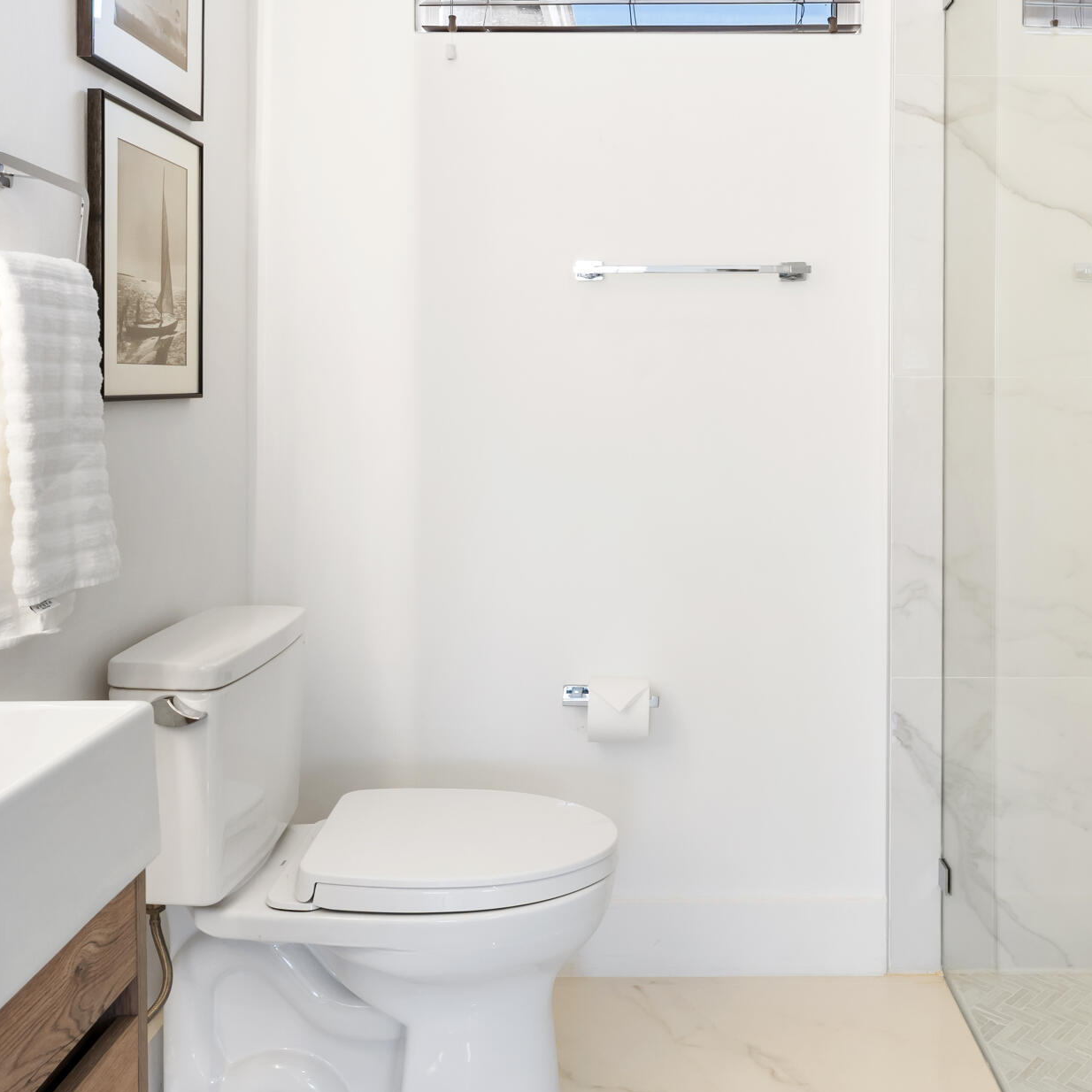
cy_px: 368
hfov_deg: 52.2
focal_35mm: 31
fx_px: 1106
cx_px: 658
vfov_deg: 51.6
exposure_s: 1/8
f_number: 9
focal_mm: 15
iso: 400
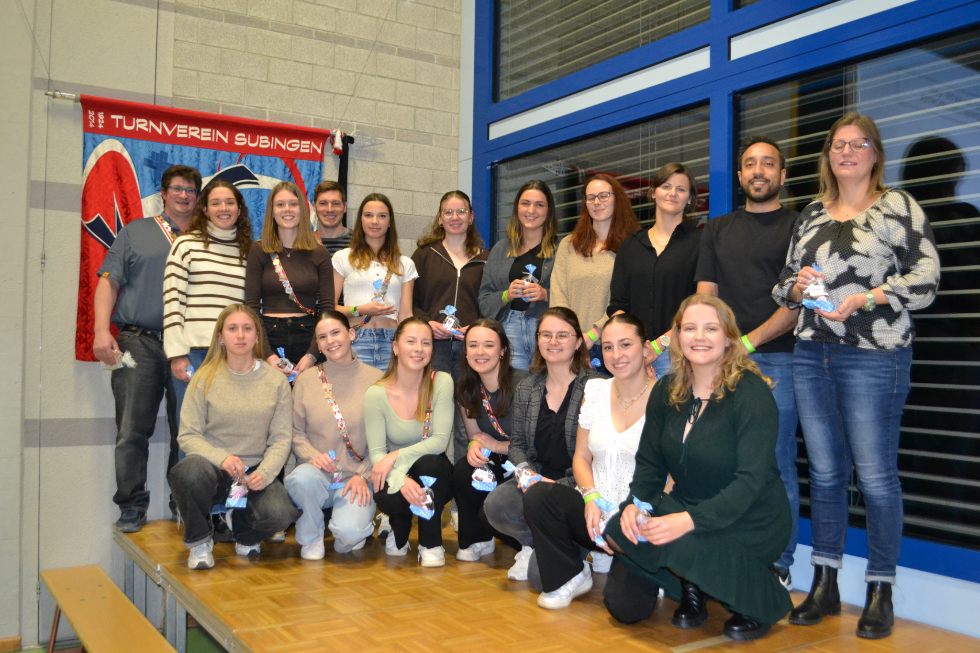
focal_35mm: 33
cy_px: 326
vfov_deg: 40.0
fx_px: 898
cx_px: 490
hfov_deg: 57.2
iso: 2500
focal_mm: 22
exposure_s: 1/60
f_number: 3.8
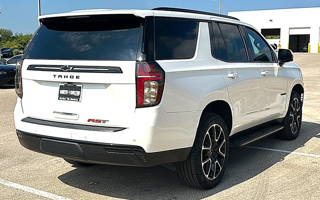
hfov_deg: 49.3
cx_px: 160
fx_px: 349
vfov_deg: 32.0
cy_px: 92
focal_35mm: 40
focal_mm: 6.86
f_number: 1.78
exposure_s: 1/9901
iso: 80
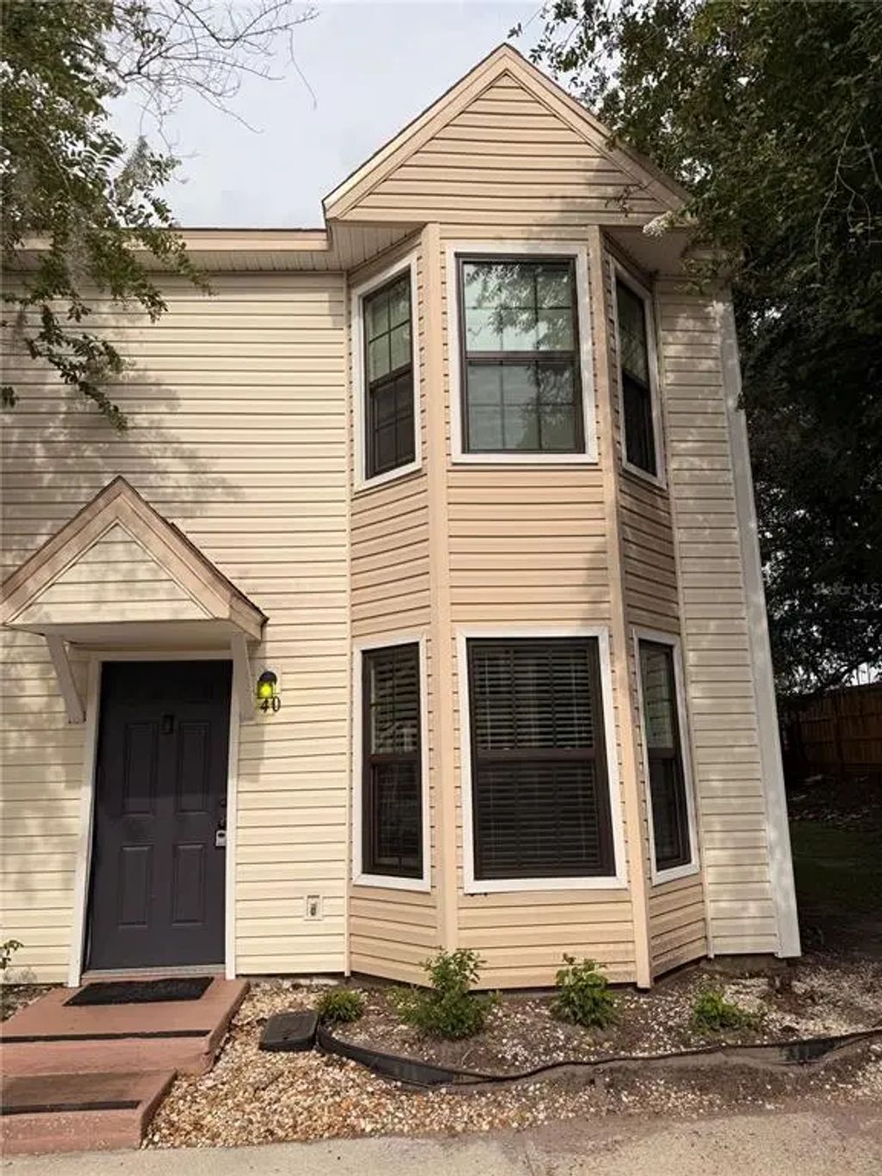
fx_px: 815
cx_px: 441
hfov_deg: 56.8
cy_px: 588
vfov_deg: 71.6
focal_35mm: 24
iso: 80
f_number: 1.78
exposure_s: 1/4673
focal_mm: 6.76
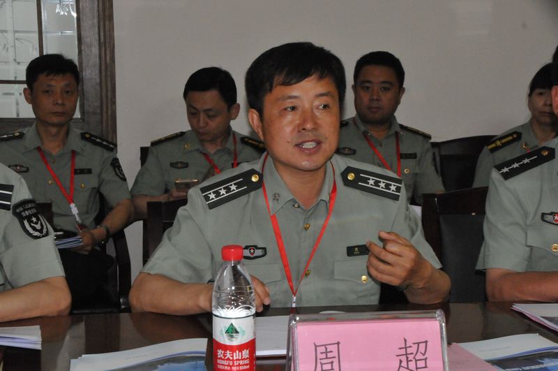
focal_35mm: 82
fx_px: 1277
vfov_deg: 16.5
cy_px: 186
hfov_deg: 24.7
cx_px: 279
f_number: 7.1
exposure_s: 1/60
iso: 3200
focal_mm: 55
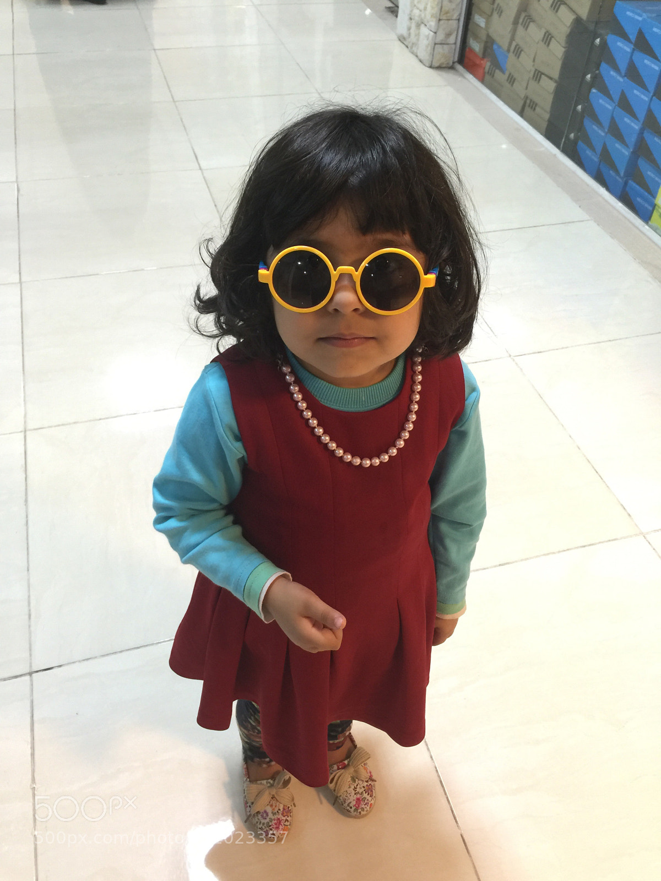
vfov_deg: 61.7
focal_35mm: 29
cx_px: 330
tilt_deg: -44.5
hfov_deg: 48.2
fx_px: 738
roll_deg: -4.7
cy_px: 440
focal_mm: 4.15
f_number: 2.2
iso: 80
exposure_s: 1/17
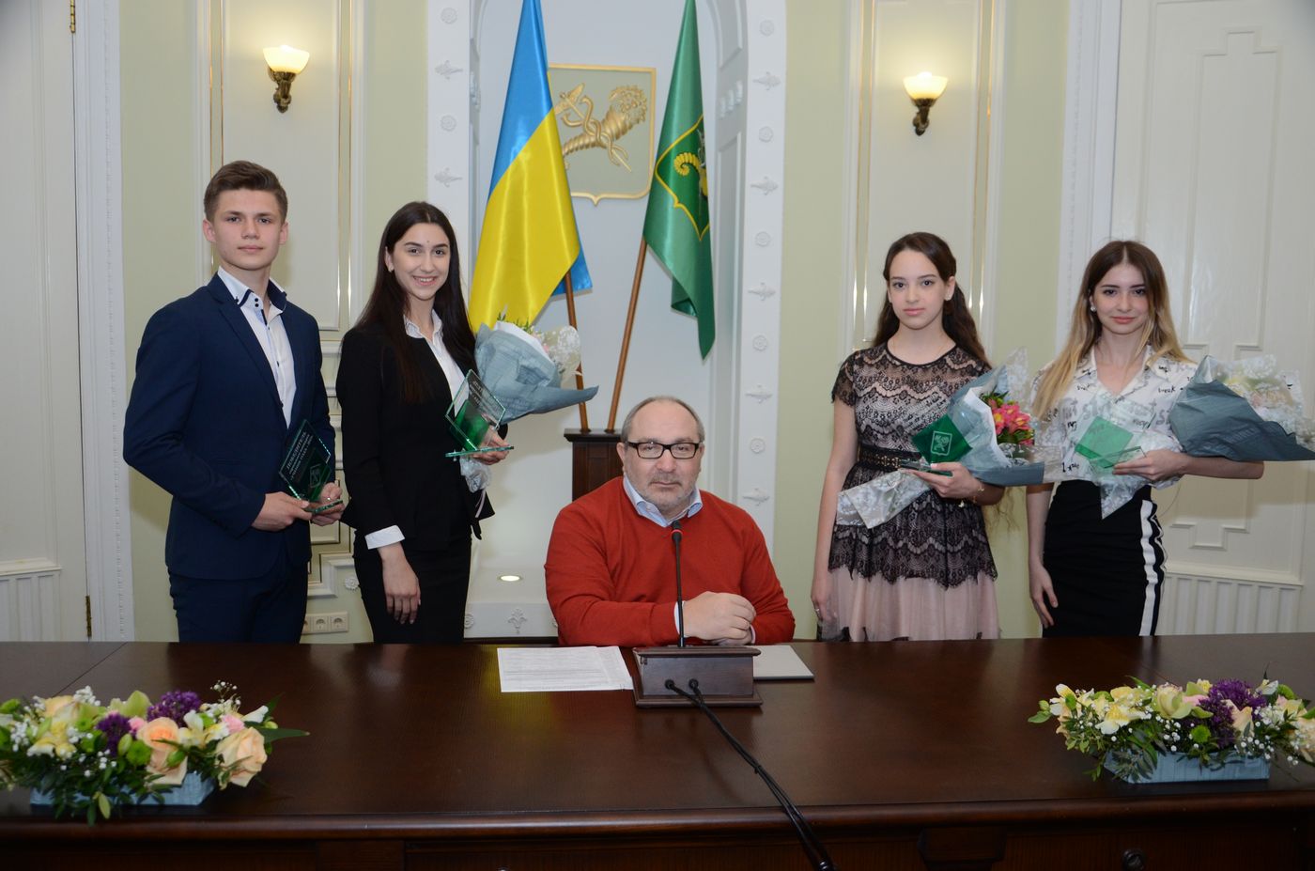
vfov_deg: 41.5
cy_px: 436
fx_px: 1148
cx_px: 658
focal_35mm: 32
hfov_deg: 59.6
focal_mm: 21
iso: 800
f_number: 3.8
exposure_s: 1/250
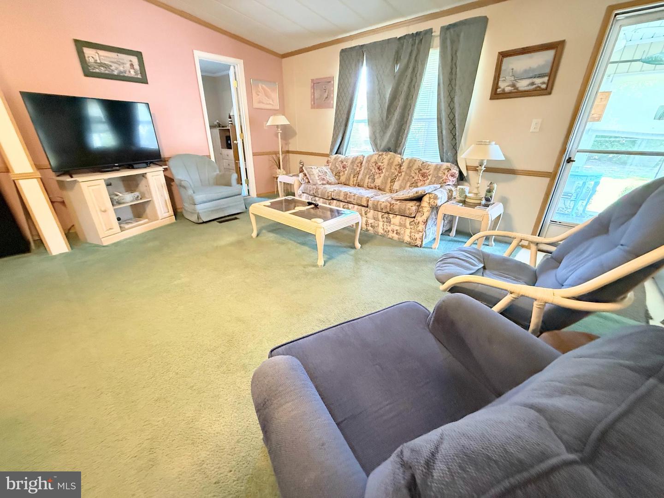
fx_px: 269
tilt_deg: -25.0
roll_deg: -0.8
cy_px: 249
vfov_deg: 85.7
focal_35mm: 14
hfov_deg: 102.1
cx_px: 332
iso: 1000
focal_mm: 2.22
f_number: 2.2
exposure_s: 1/60
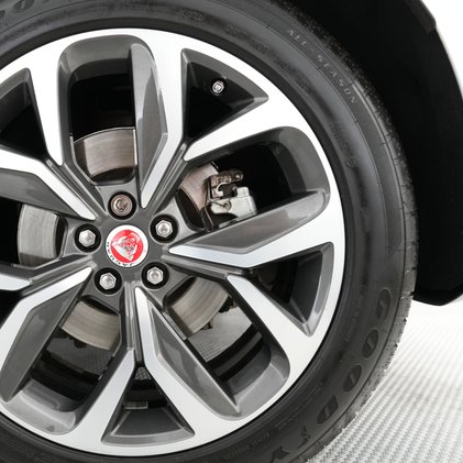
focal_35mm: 31
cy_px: 233
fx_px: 469
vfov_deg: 52.5
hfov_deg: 50.9
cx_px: 131
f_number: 2.8
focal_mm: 24
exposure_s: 1/100
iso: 3200
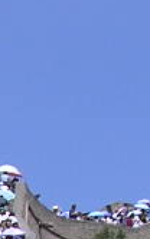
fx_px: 1626
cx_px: -196
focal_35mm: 249
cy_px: 487
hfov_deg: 5.1
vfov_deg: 8.0
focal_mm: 5.8
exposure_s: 1/283
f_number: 5.6
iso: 100
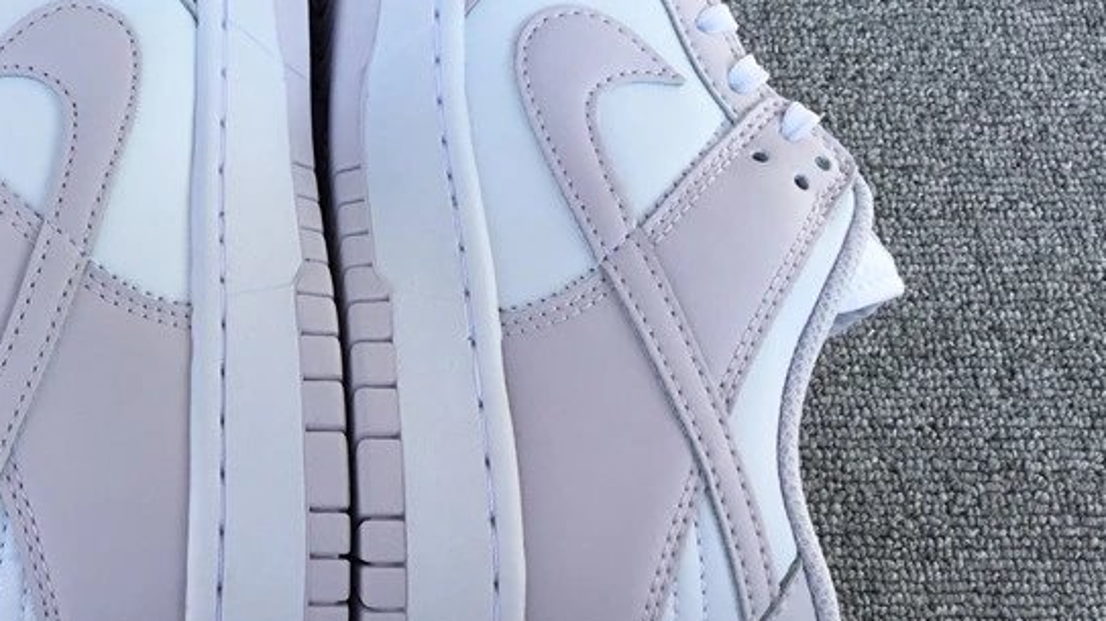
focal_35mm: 56
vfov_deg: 21.3
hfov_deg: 35.9
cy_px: 164
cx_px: 212
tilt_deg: -59.6
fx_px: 1642
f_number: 2.4
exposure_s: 1/429
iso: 25
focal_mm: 3.3
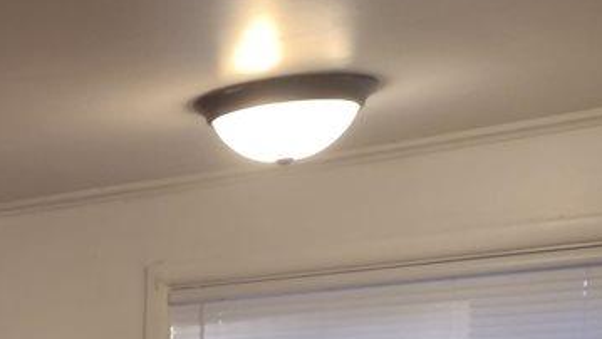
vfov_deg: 10.6
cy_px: 675
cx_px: -329
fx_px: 1676
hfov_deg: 17.9
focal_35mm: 105
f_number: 1.7
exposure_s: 1/60
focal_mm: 4.71
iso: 139
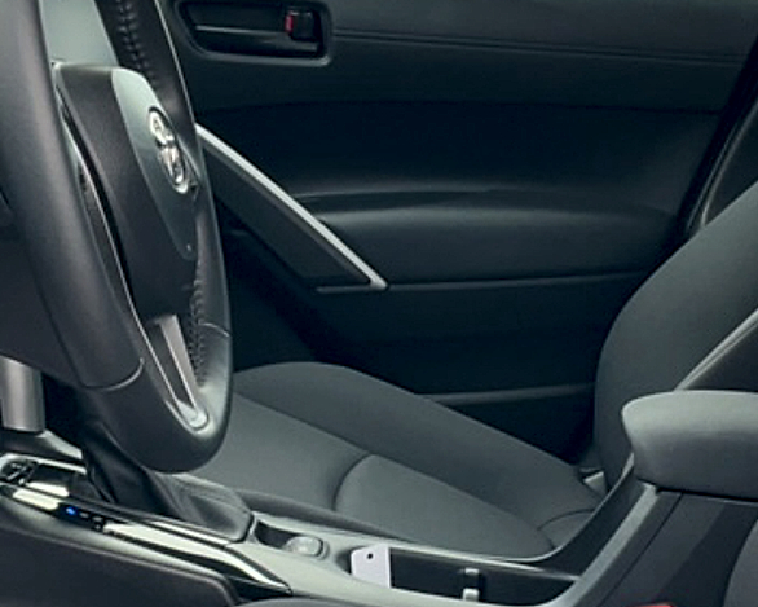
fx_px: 1795
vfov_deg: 19.2
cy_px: 364
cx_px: 448
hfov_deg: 23.8
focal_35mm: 80
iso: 25
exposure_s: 1/60
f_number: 1.8
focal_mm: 3
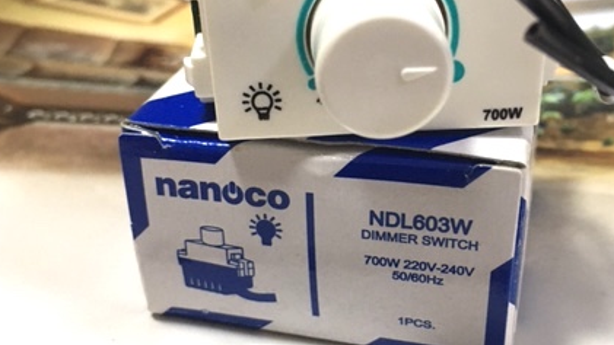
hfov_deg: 42.9
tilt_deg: -29.4
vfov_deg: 24.9
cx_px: 305
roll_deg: +0.0
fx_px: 782
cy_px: 207
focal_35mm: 48
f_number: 2.2
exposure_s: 1/33
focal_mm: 4.15
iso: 200
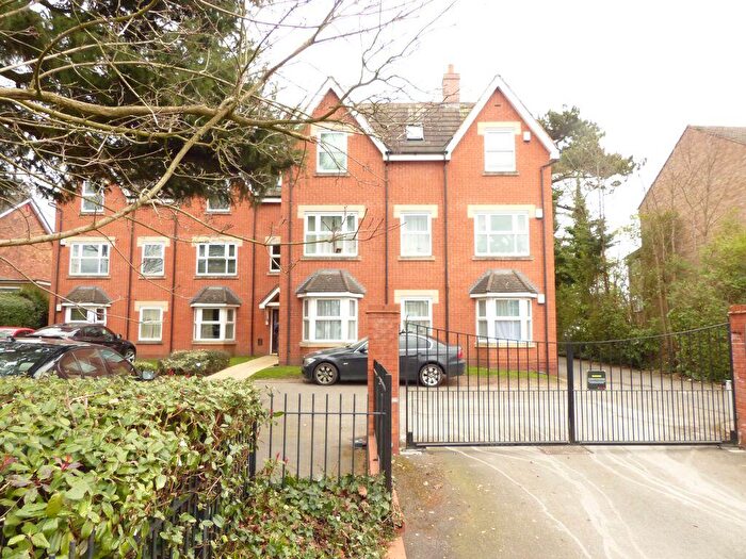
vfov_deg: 54.9
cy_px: 280
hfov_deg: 69.4
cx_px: 373
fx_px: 539
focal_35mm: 25
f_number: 4
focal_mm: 4.5
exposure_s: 1/200
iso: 400
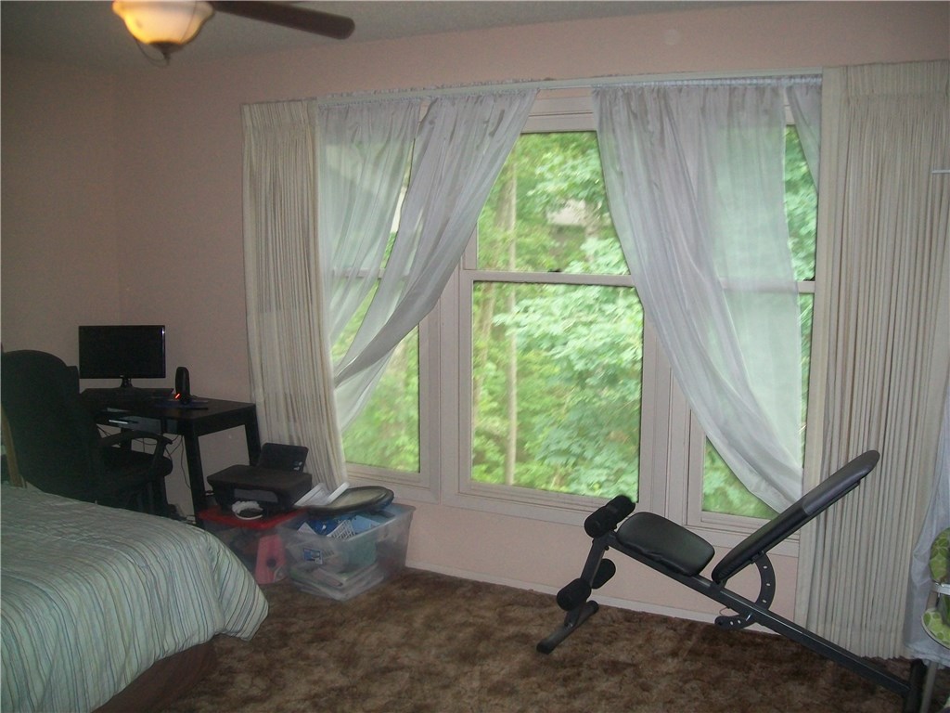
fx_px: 933
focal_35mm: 34
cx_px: 475
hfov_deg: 54.0
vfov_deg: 41.8
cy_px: 356
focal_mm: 6.1
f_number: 2.7
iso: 160
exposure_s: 1/60
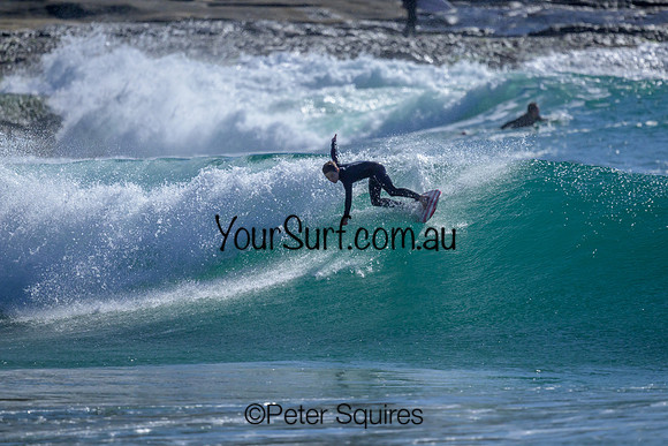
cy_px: 223
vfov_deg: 1.7
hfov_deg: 2.6
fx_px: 14847
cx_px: 334
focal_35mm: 800
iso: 1400
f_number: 6.3
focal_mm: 800
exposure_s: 1/2000
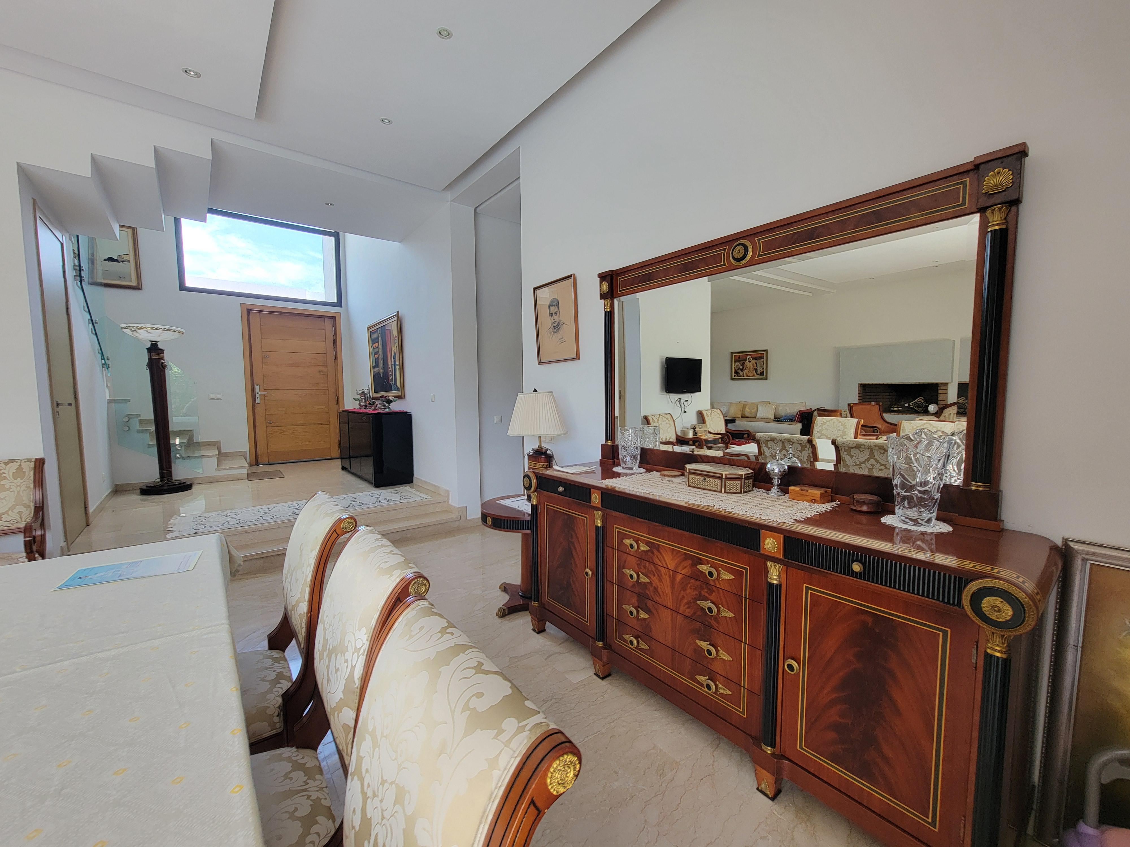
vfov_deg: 89.9
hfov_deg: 106.2
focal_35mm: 13
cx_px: 565
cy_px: 424
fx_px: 424
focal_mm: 2.2
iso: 50
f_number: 2.2
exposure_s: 1/60
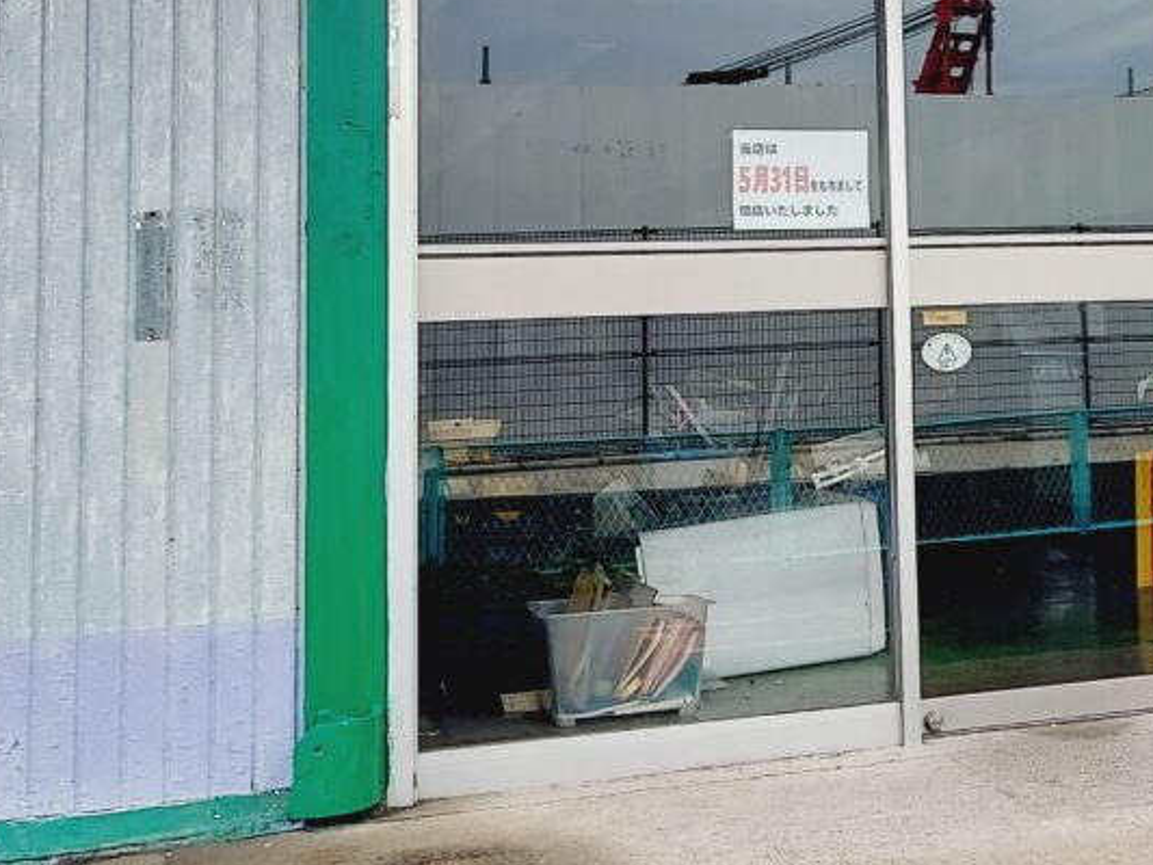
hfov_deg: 30.9
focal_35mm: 60
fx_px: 1999
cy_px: 121
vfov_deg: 23.9
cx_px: 1010
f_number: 2
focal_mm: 4.6
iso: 50
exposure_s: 1/322
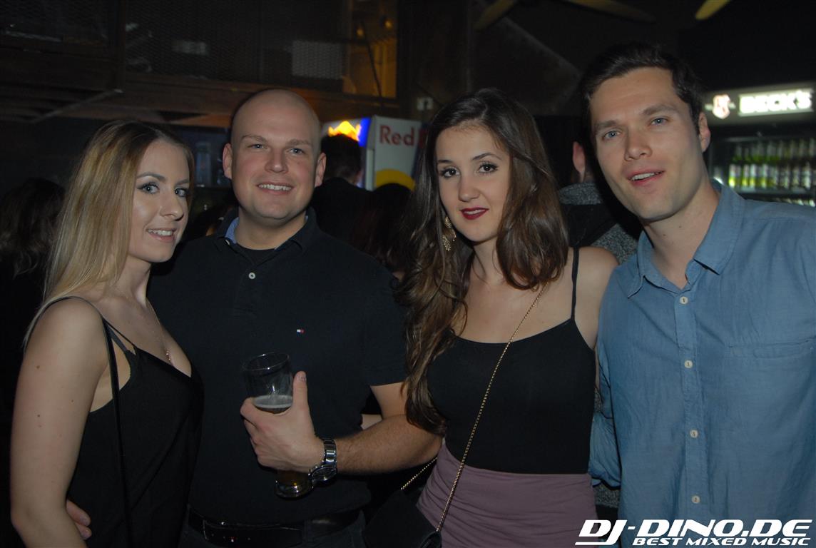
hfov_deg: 53.0
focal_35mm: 36
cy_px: 274
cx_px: 408
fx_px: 818
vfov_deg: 37.0
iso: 400
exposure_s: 1/6
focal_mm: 24
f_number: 5.6
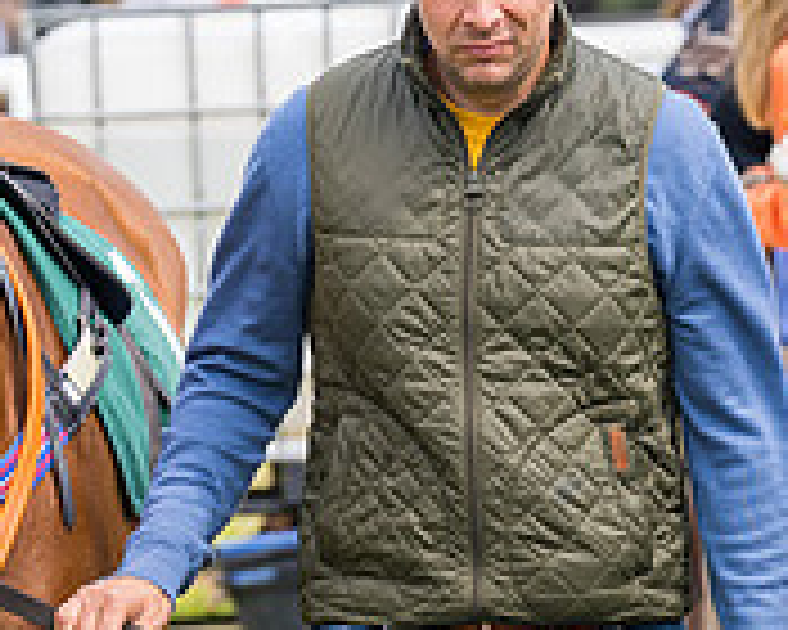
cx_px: 574
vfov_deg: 2.8
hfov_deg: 3.5
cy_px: 577
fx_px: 13037
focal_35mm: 559
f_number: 4.5
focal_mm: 135
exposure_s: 1/250
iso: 50
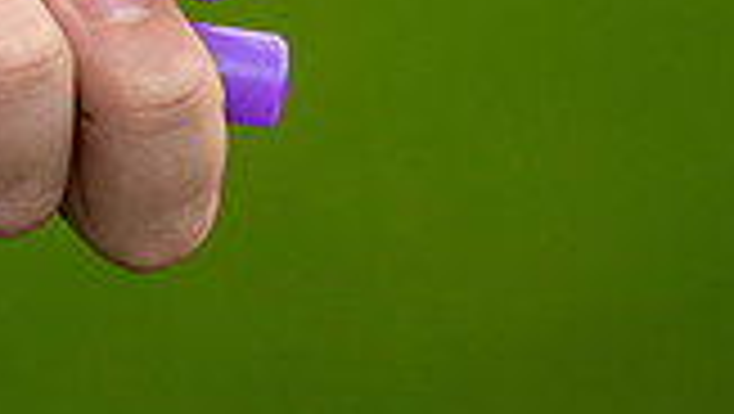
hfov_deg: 1.9
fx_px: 21816
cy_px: -425
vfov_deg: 1.1
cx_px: -171
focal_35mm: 1120
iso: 250
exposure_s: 1/500
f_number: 4
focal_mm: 300
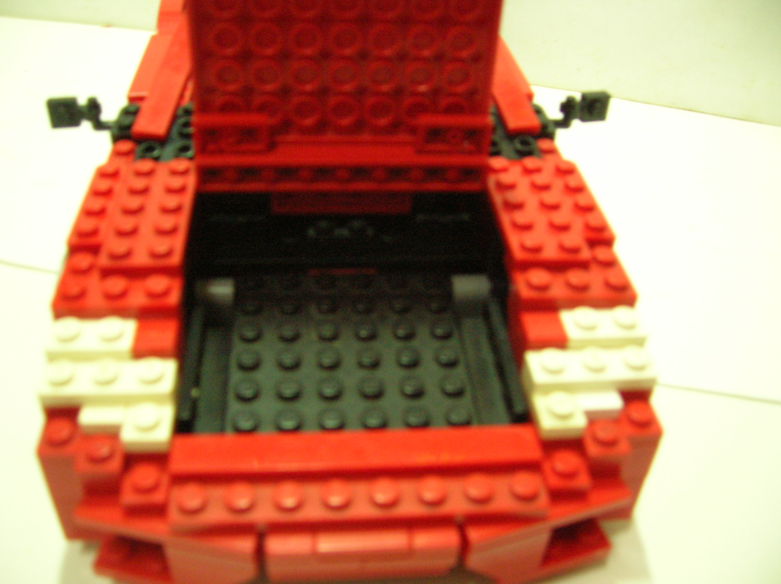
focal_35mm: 34
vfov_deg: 41.7
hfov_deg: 54.0
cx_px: 390
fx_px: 766
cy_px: 292
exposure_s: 1/3.6
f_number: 2.9
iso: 200
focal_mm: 5.7
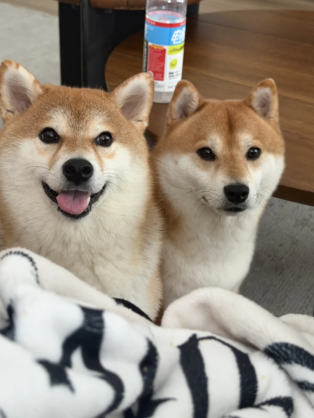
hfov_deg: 30.3
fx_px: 581
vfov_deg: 39.7
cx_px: 157
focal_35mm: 48
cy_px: 209
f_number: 1.78
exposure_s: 1/40
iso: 400
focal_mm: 6.76
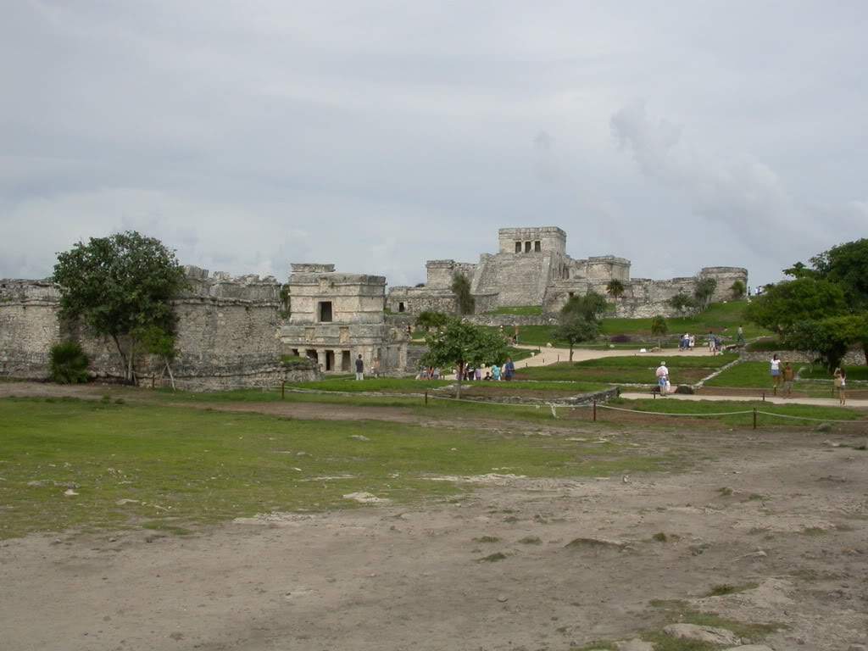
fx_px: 953
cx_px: 434
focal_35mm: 38
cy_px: 326
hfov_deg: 49.0
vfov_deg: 37.7
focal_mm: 7.85
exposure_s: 1/348
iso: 100
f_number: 7.5
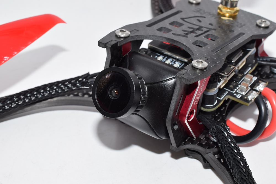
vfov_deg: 22.6
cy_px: 92
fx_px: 460
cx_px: 138
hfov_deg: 33.4
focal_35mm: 60
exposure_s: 1/25
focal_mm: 40
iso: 100
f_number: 20
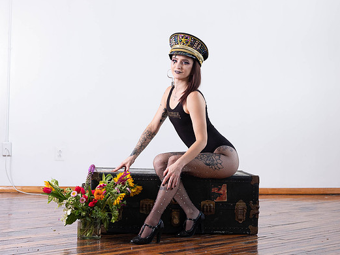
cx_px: 237
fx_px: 864
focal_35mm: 88
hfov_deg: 22.1
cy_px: 113
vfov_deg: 16.8
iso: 500
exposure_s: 1/80
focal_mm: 63
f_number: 5.6
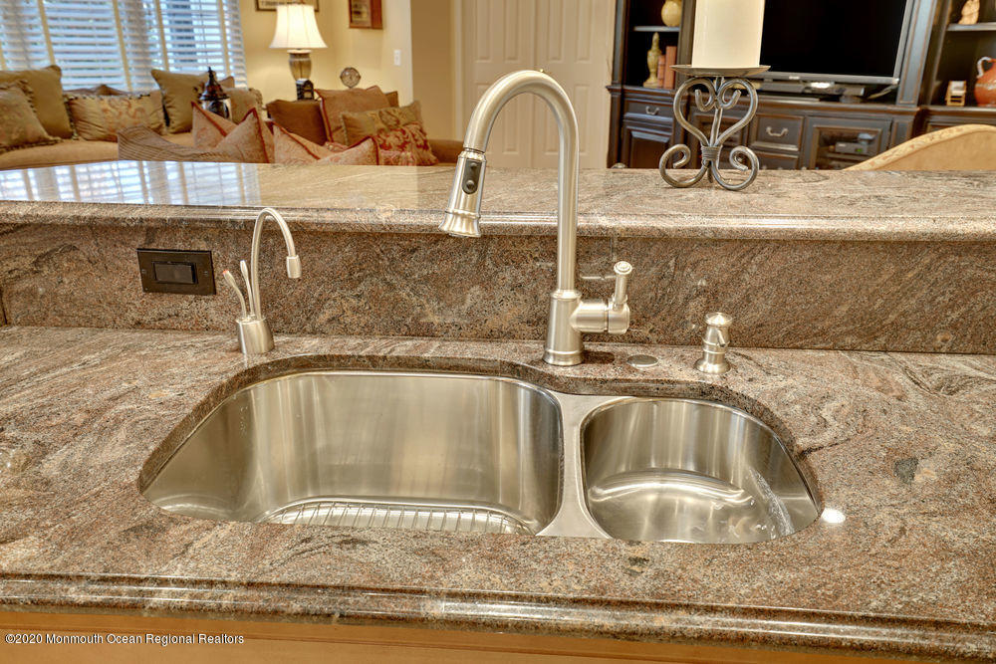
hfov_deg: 60.3
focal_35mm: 31
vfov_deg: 42.3
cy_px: 332
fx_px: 858
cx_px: 498
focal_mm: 31
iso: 200
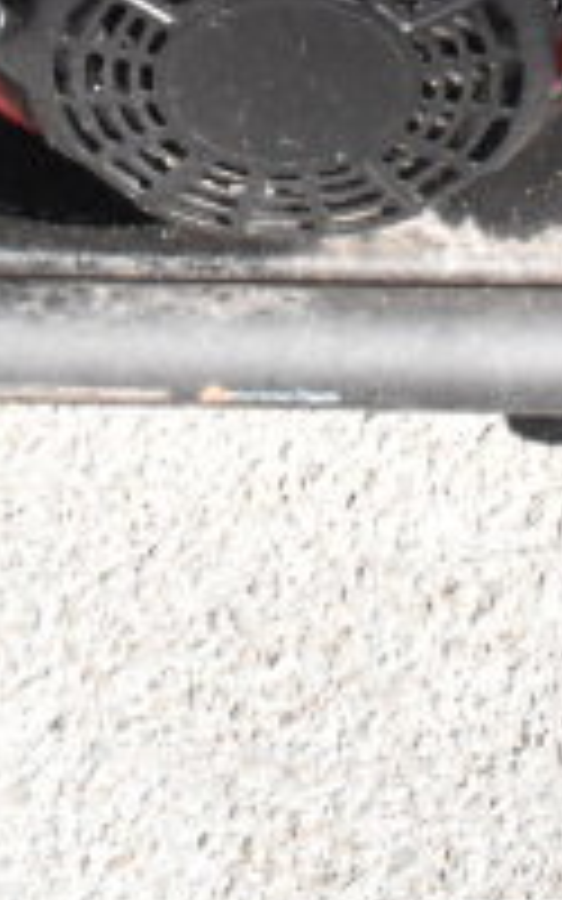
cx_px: 315
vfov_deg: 11.0
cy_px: -1082
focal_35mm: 168
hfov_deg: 7.8
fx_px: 4117
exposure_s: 1/1000
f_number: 16
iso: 6400
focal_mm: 24
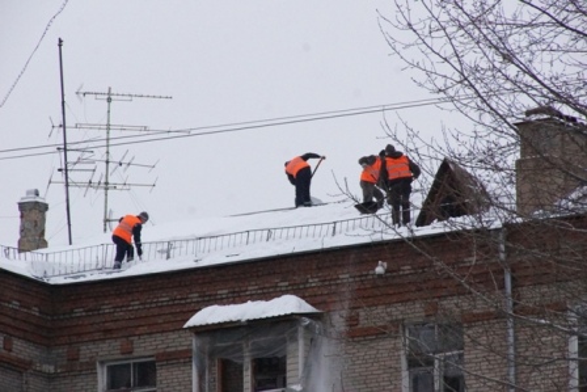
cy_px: 196
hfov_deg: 29.9
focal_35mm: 68
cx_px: 294
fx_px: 1101
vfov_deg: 20.2
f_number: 9
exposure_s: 1/800
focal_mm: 45
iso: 6400
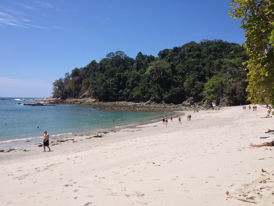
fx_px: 277
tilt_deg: -3.6
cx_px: 137
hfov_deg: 52.6
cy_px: 103
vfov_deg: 40.7
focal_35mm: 35
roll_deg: -0.7
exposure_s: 1/2513
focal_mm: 4.28
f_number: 2.4
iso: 50
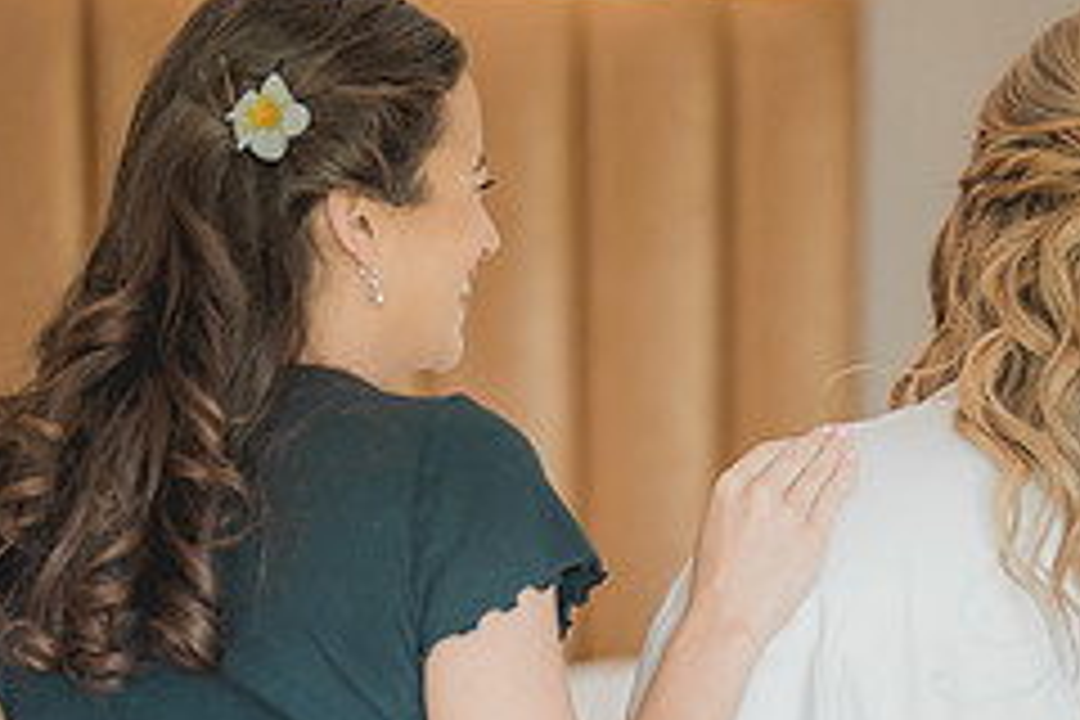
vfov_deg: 11.2
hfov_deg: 16.7
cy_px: 709
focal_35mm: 121
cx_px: 968
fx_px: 3630
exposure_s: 1/400
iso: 400
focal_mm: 50
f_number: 1.2
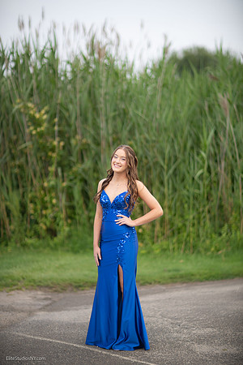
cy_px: 182
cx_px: 122
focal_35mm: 85
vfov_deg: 23.9
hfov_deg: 16.1
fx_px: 861
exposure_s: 1/1250
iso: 100
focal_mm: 85
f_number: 1.3
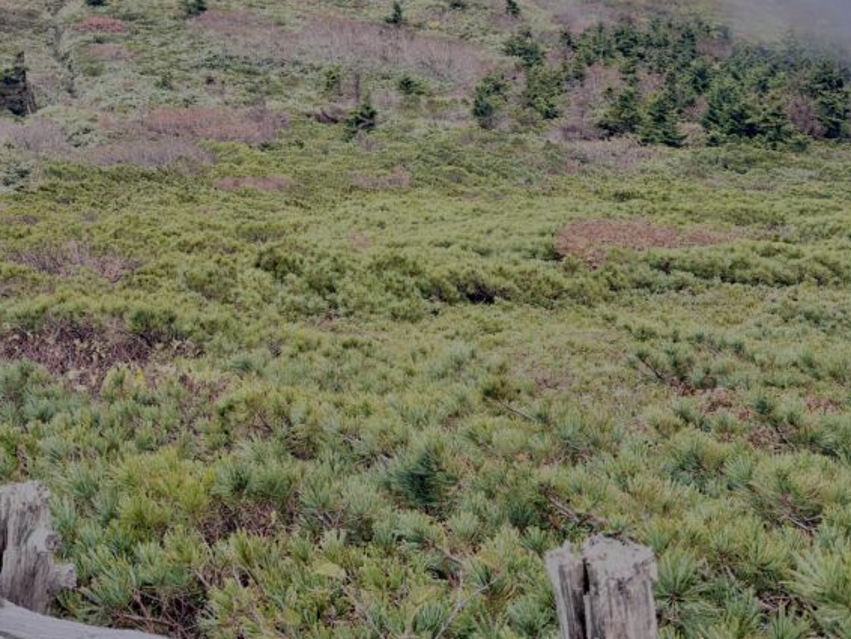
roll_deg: +0.4
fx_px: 1156
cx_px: 197
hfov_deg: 39.2
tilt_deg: -14.6
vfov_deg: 30.7
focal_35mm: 47
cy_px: 224
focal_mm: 5.96
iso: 50
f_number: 1.6
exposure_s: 1/810
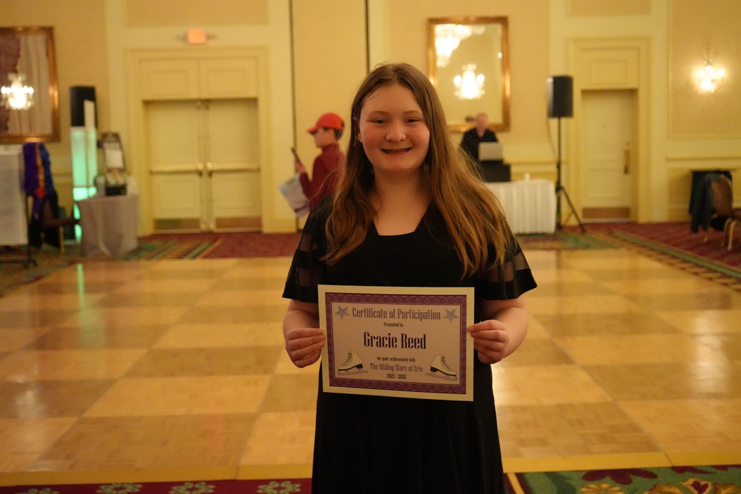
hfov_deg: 40.3
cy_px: 247
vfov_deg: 27.5
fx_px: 1008
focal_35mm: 49
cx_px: 370
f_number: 4.5
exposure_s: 1/125
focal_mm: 49
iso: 12800
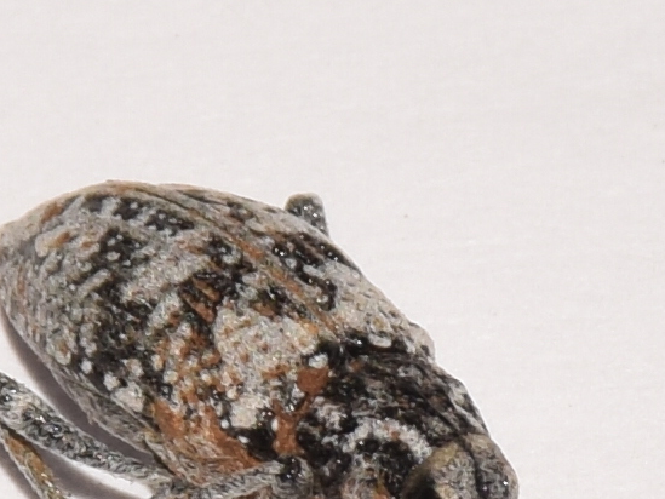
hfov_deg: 4.2
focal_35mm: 471
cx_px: 269
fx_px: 9050
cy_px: 487
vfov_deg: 3.2
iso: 100
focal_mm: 140
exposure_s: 1/200
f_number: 14
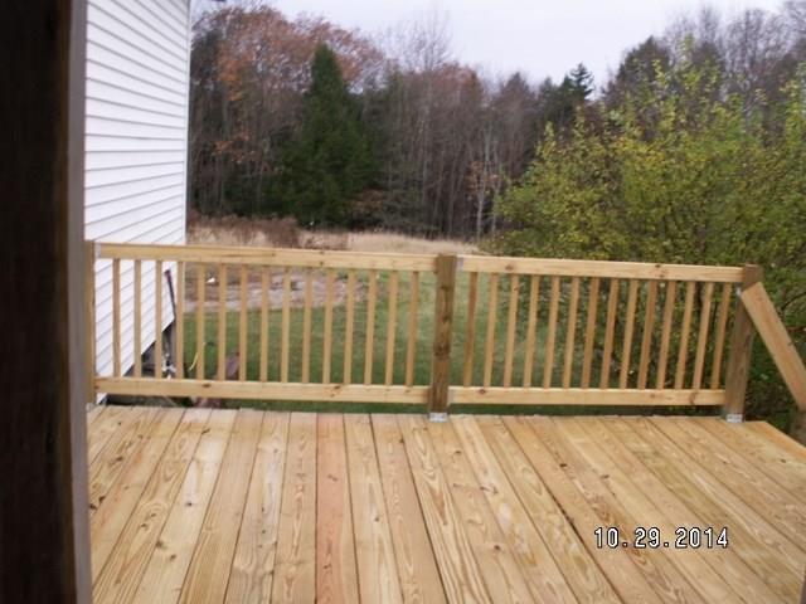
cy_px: 302
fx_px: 815
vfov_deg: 40.7
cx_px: 403
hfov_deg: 52.6
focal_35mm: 35
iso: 64
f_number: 2.8
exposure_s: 1/40
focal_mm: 5.86
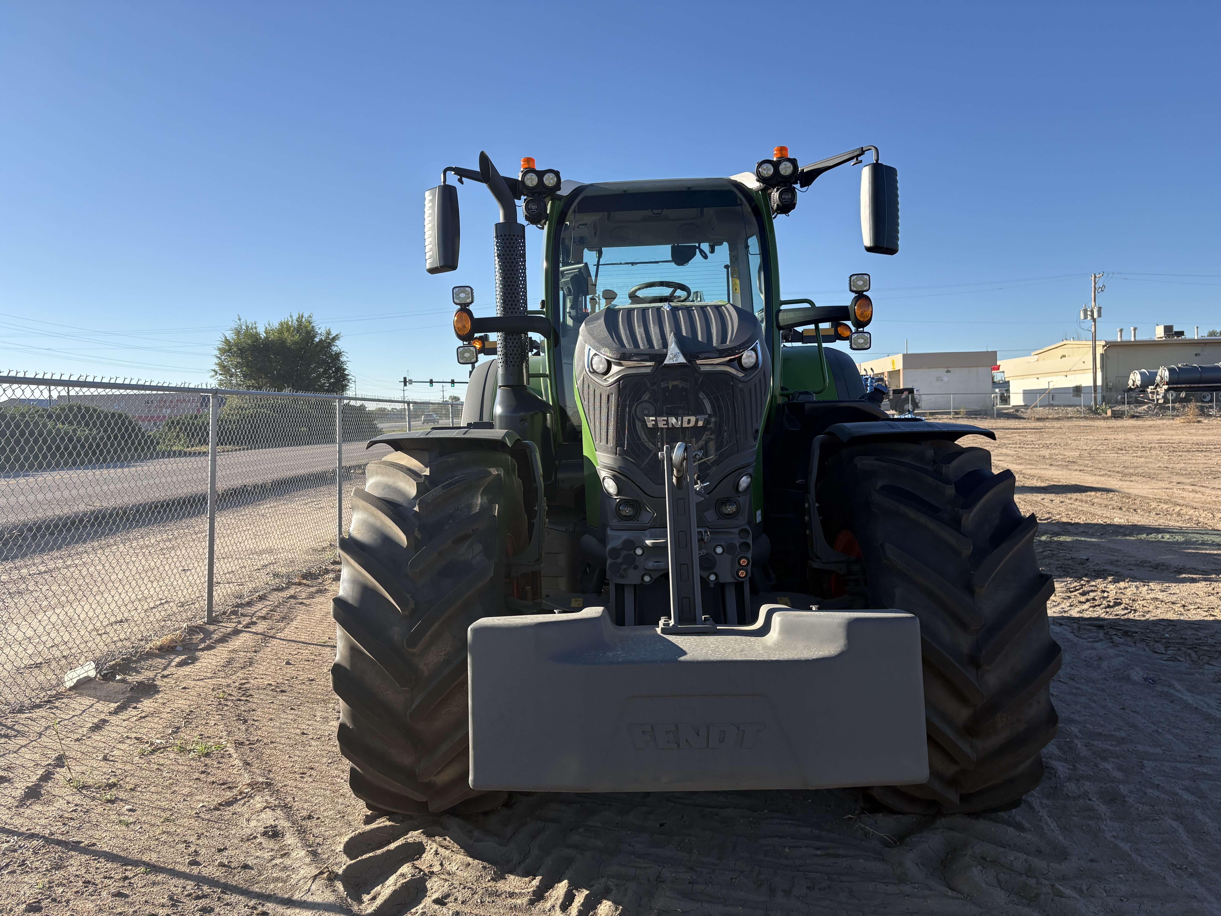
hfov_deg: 67.3
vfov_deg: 53.1
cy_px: 458
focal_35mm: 26
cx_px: 610
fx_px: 917
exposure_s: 1/1901
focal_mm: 5.96
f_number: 1.6
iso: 50
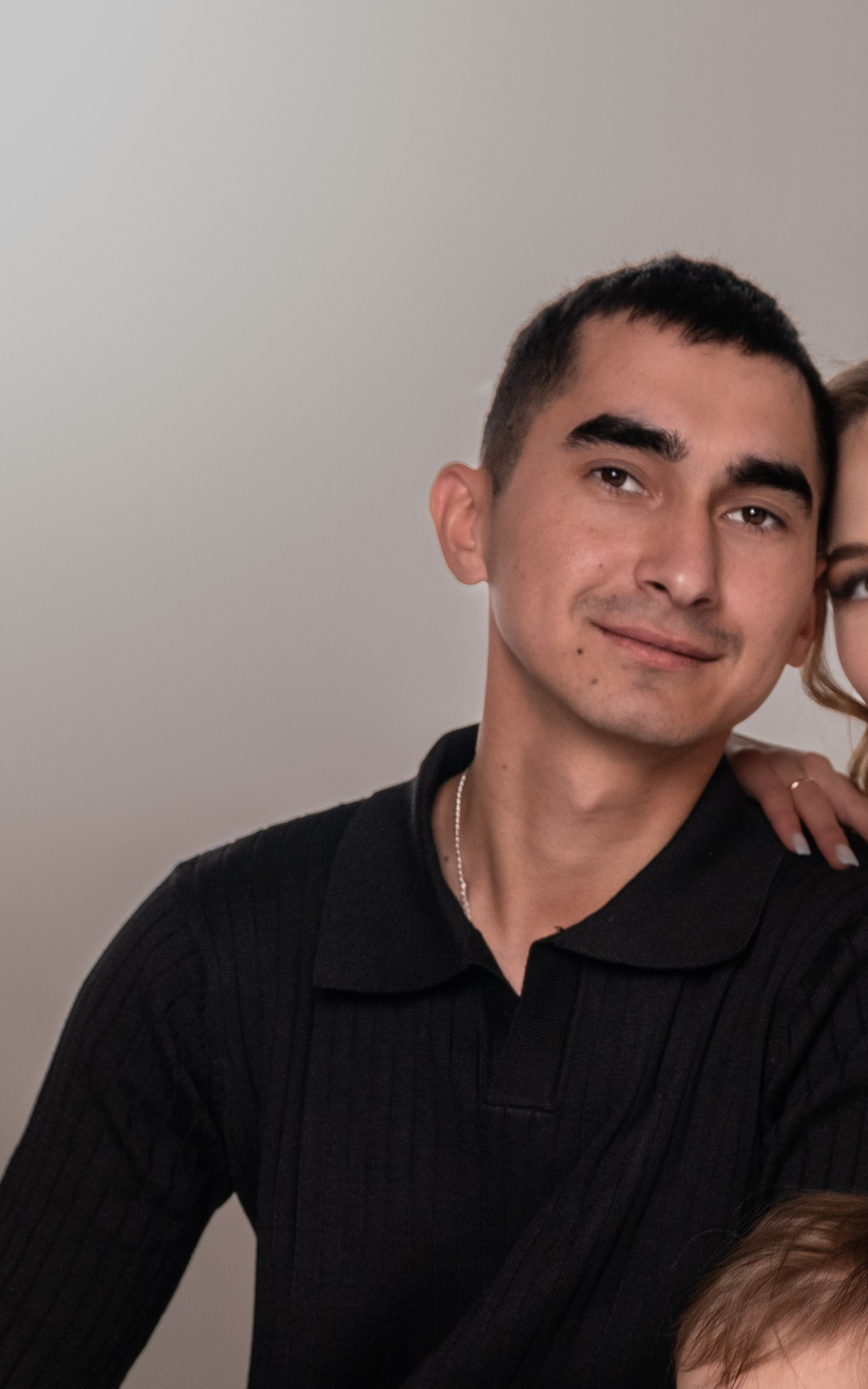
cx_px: 772
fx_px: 3898
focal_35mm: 103
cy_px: 1141
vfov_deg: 19.9
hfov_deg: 12.6
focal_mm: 32.9
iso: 800
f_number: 3.6
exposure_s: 1/100
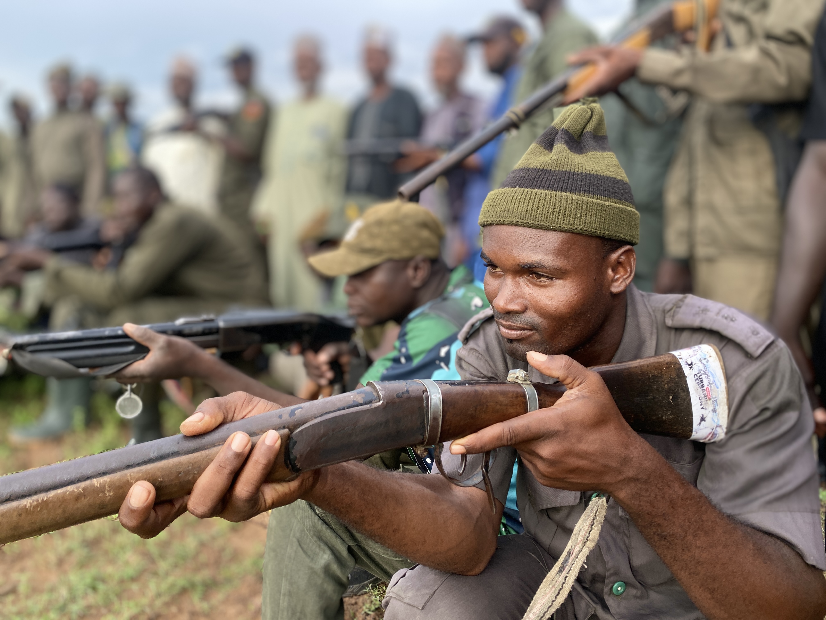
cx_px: 413
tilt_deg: -7.8
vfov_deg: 53.1
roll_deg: +1.1
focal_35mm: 26
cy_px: 310
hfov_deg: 67.3
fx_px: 620
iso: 32
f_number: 1.8
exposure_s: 1/404
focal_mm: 4.25
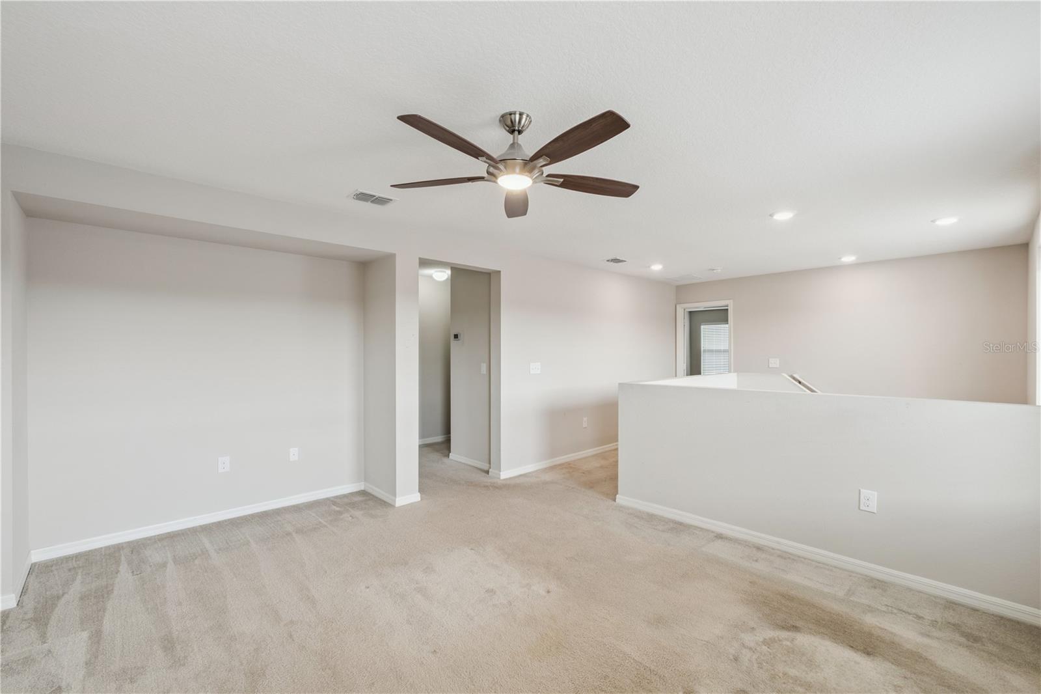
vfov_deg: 77.3
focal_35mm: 15
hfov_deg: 100.4
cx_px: 520
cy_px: 347
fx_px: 434
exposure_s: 1/15
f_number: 7.1
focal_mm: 10
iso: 320
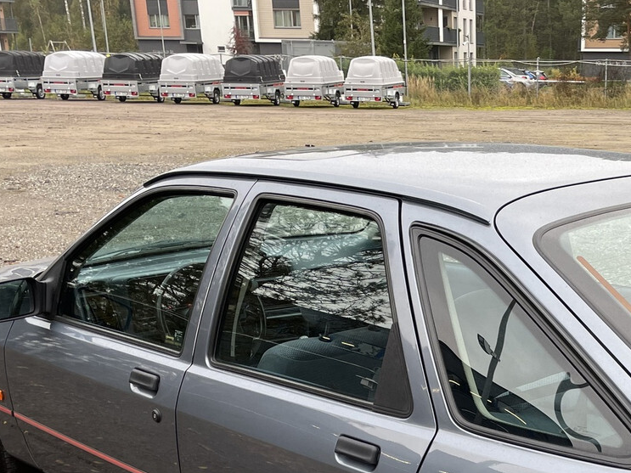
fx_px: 1021
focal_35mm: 56
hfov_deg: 33.2
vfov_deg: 24.8
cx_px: 524
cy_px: 475
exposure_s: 1/121
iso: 50
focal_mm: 4.2
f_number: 1.6
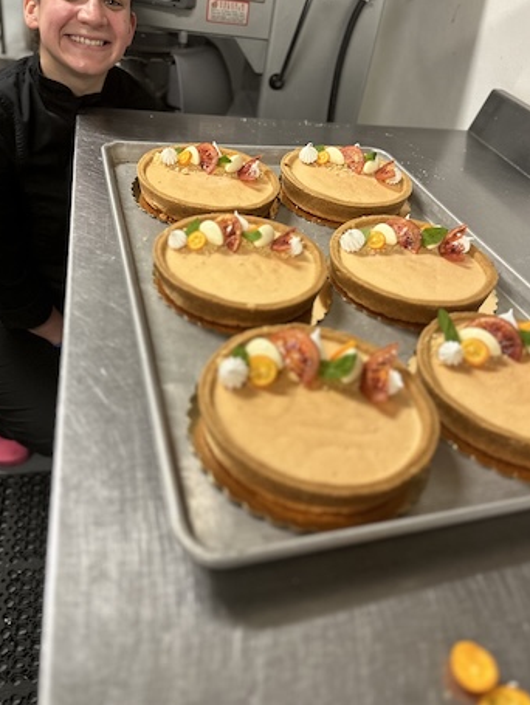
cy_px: 284
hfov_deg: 48.3
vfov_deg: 61.1
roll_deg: -9.1
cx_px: 260
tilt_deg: -34.0
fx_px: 591
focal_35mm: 29
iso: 250
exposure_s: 1/60
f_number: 1.78
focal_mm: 6.86
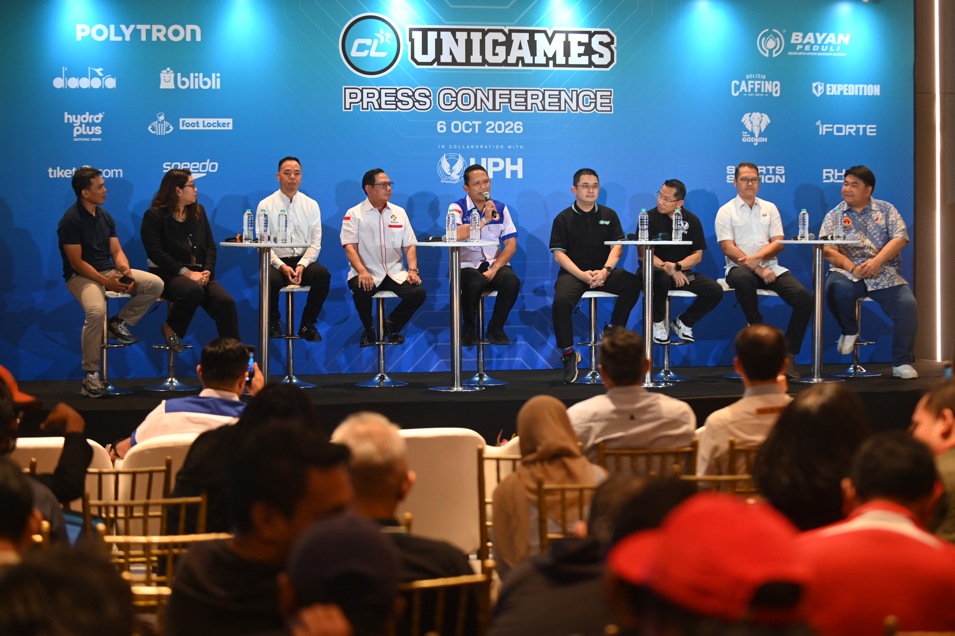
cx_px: 491
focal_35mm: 82
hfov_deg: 24.8
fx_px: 2175
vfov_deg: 16.6
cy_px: 304
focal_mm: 78
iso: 1600
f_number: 2.8
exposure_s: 1/160
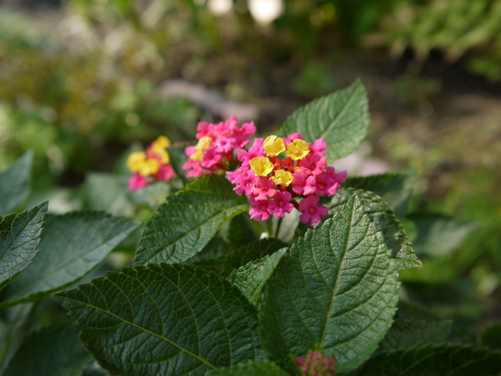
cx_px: 250
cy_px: 188
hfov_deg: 51.4
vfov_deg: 39.7
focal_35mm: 36
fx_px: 521
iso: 100
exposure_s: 1/160
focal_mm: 18
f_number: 5
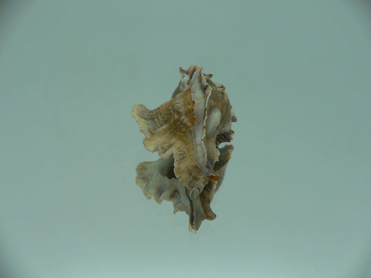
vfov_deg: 40.7
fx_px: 375
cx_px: 186
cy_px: 139
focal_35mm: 35
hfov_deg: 52.6
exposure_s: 1/80
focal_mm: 4.6
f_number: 2.8
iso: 80
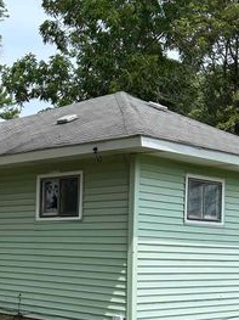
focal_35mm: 66
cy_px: 248
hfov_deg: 21.9
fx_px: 608
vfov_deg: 28.9
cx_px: 46
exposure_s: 1/2353
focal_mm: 5.7
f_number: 1.5
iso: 50
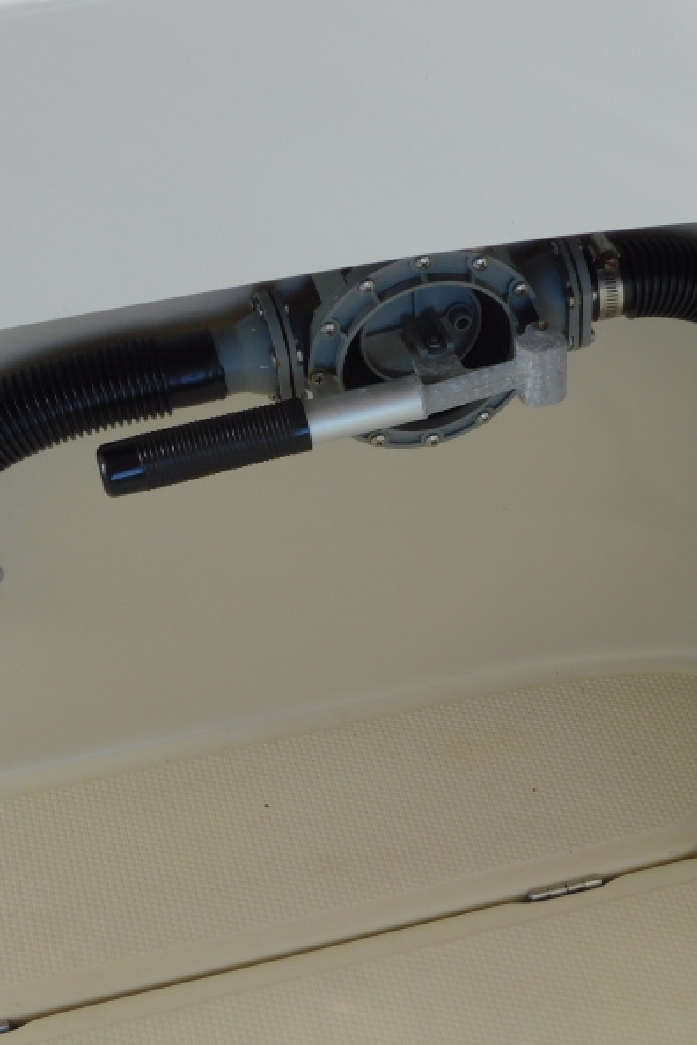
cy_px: 526
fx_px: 1829
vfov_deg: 31.9
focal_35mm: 63
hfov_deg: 21.5
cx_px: 410
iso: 125
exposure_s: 1/100
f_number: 3.7
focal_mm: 8
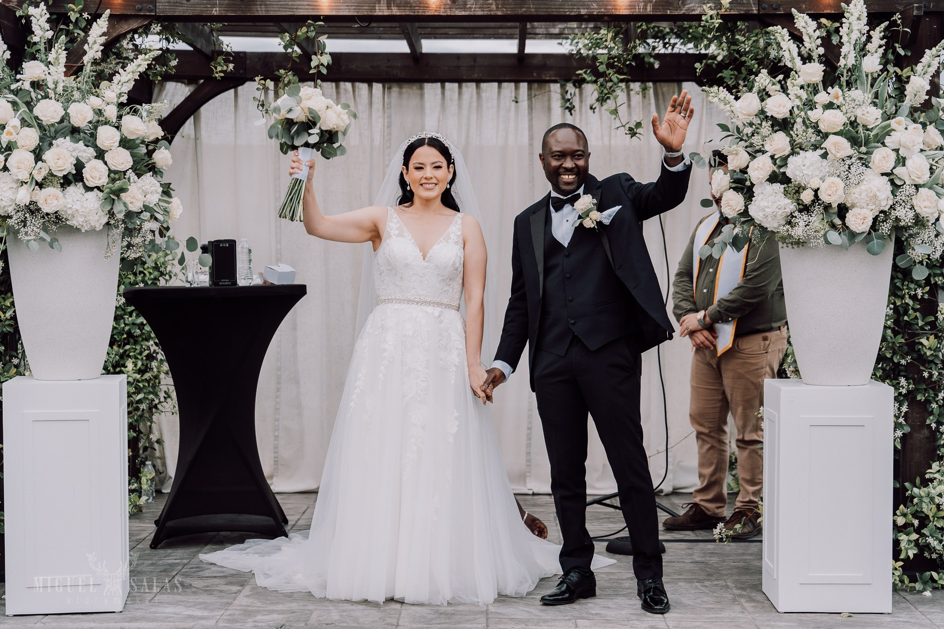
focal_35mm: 66
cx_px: 472
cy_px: 314
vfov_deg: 20.6
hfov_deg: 30.5
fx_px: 1730
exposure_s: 1/320
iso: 320
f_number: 2.8
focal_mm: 65.8
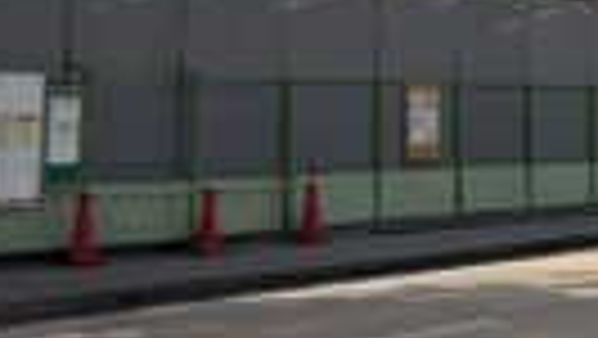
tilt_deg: +3.9
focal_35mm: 155
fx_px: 2459
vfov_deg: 7.8
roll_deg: -1.2
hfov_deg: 13.0
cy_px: 16
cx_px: 960
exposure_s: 1/5348
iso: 50
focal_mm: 5.96
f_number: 1.6
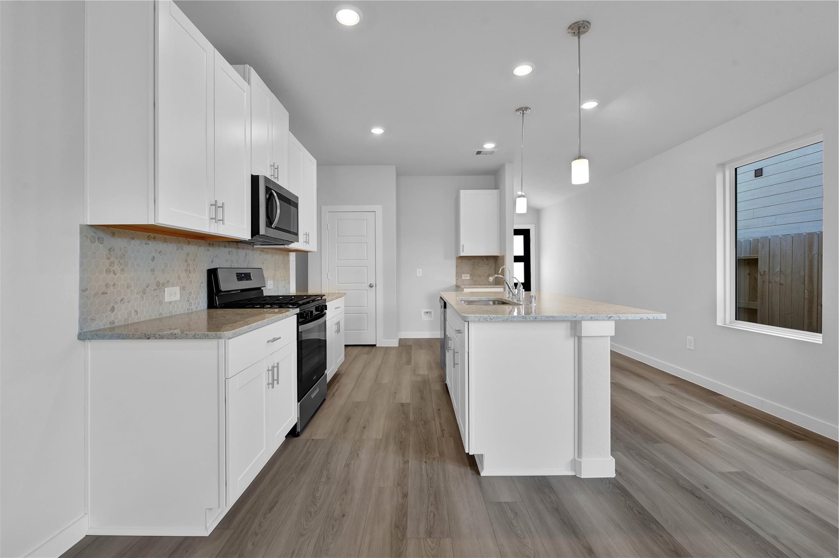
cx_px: 420
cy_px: 279
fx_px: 349
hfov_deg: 100.4
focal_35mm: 15
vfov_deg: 77.3
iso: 100
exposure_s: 1/10
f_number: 8
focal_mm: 15
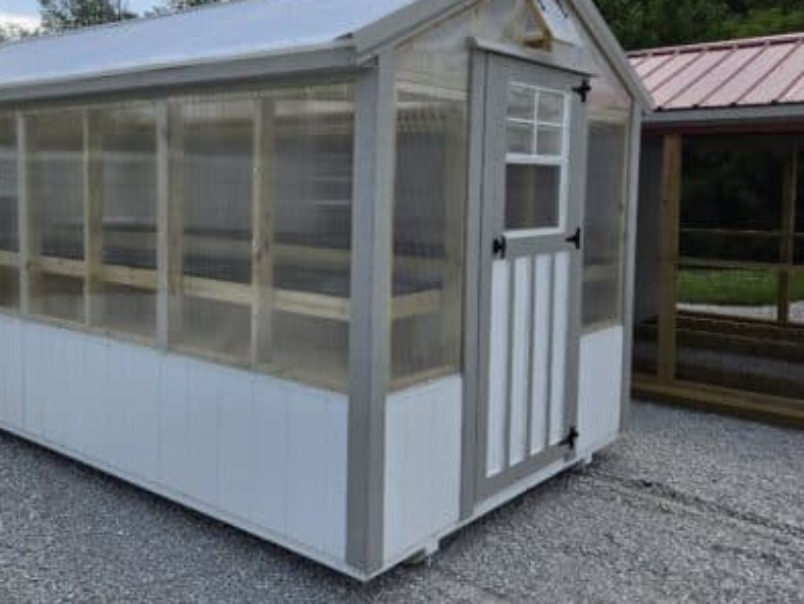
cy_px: 251
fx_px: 813
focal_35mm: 35
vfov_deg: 40.6
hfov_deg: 52.1
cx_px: 306
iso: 80
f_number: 1.8
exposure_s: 1/4579
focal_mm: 5.4
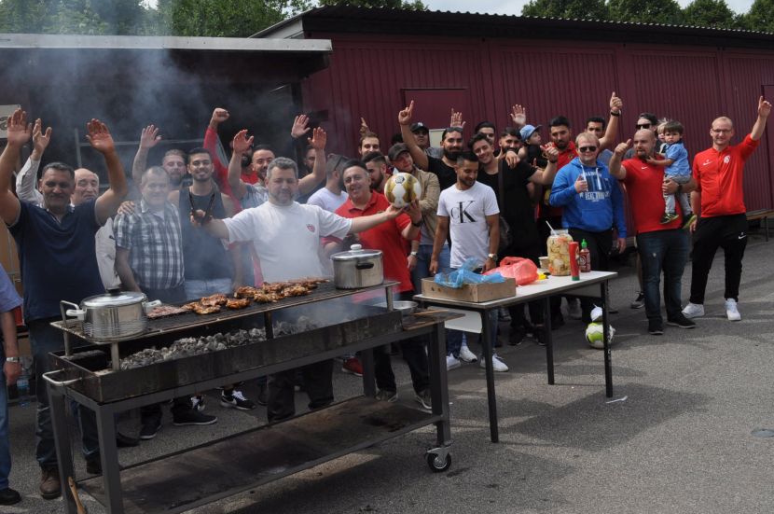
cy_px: 227
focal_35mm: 37
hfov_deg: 51.8
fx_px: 794
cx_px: 343
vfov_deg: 35.8
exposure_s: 1/400
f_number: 10
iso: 200
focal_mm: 20
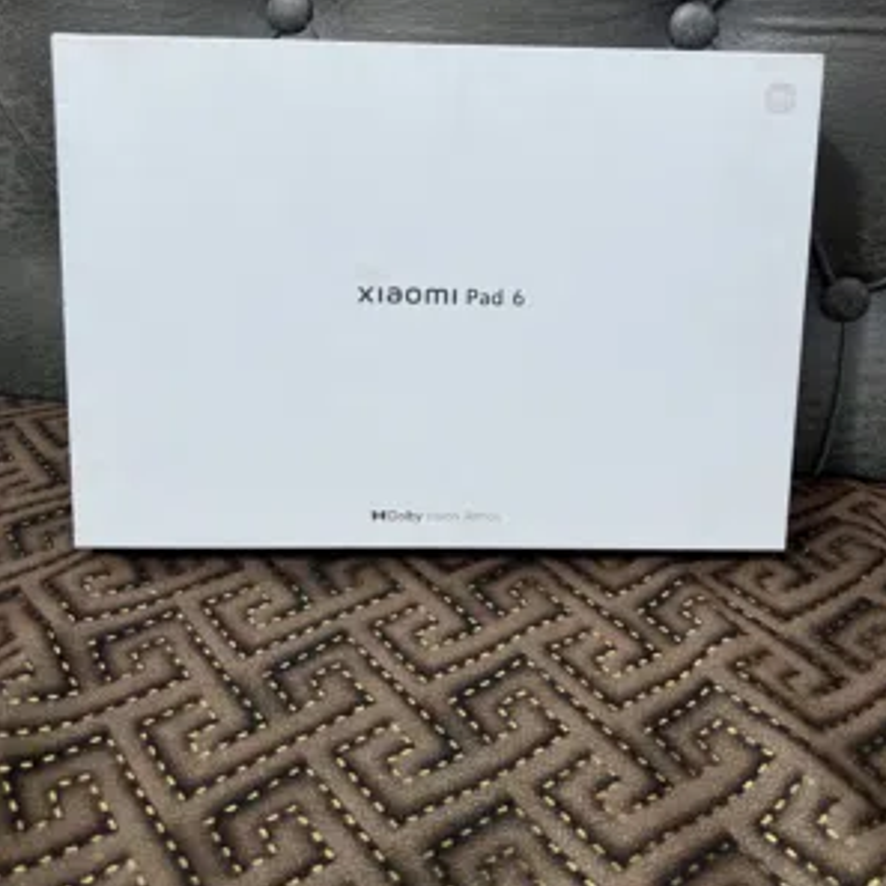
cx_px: 444
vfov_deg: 52.1
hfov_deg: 52.5
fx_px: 898
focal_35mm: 31
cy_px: 346
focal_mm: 5.7
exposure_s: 1/50
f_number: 1.5
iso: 160
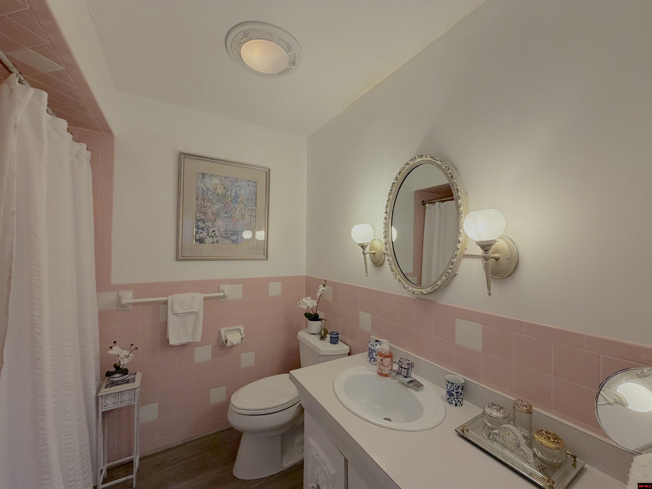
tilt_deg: +1.4
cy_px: 244
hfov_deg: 102.1
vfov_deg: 85.7
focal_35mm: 14
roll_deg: -0.4
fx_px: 264
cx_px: 326
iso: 200
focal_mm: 2.22
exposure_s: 1/120
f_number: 2.2
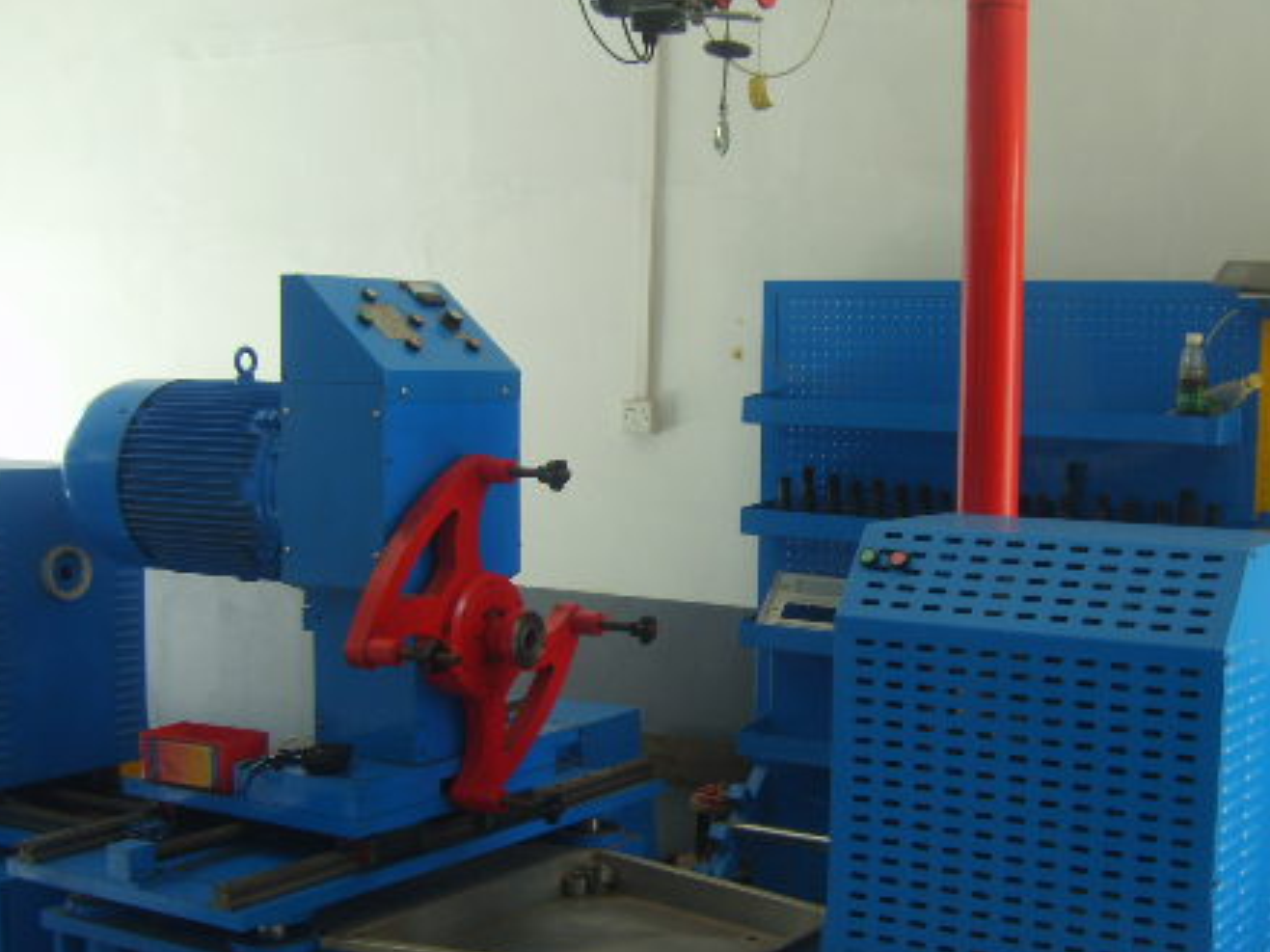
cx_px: 694
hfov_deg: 37.5
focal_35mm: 51
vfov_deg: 28.5
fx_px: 1871
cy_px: 547
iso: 50
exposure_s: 1/30
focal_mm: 5.8
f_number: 2.8
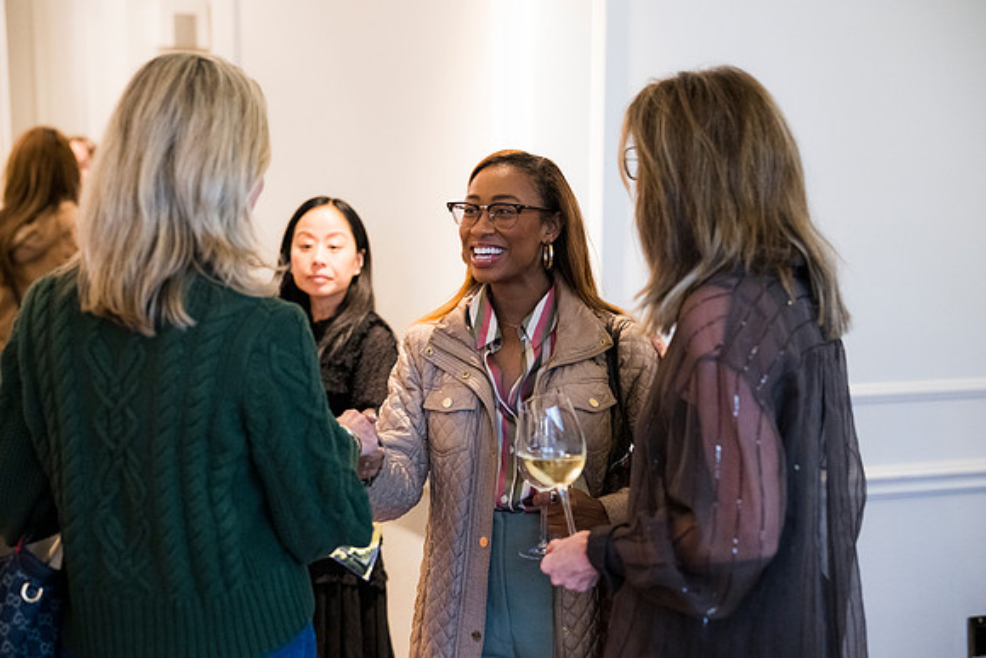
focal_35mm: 73
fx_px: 2000
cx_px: 493
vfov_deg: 18.7
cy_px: 329
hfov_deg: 27.7
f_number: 3.2
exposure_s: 1/125
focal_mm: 73
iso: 7200
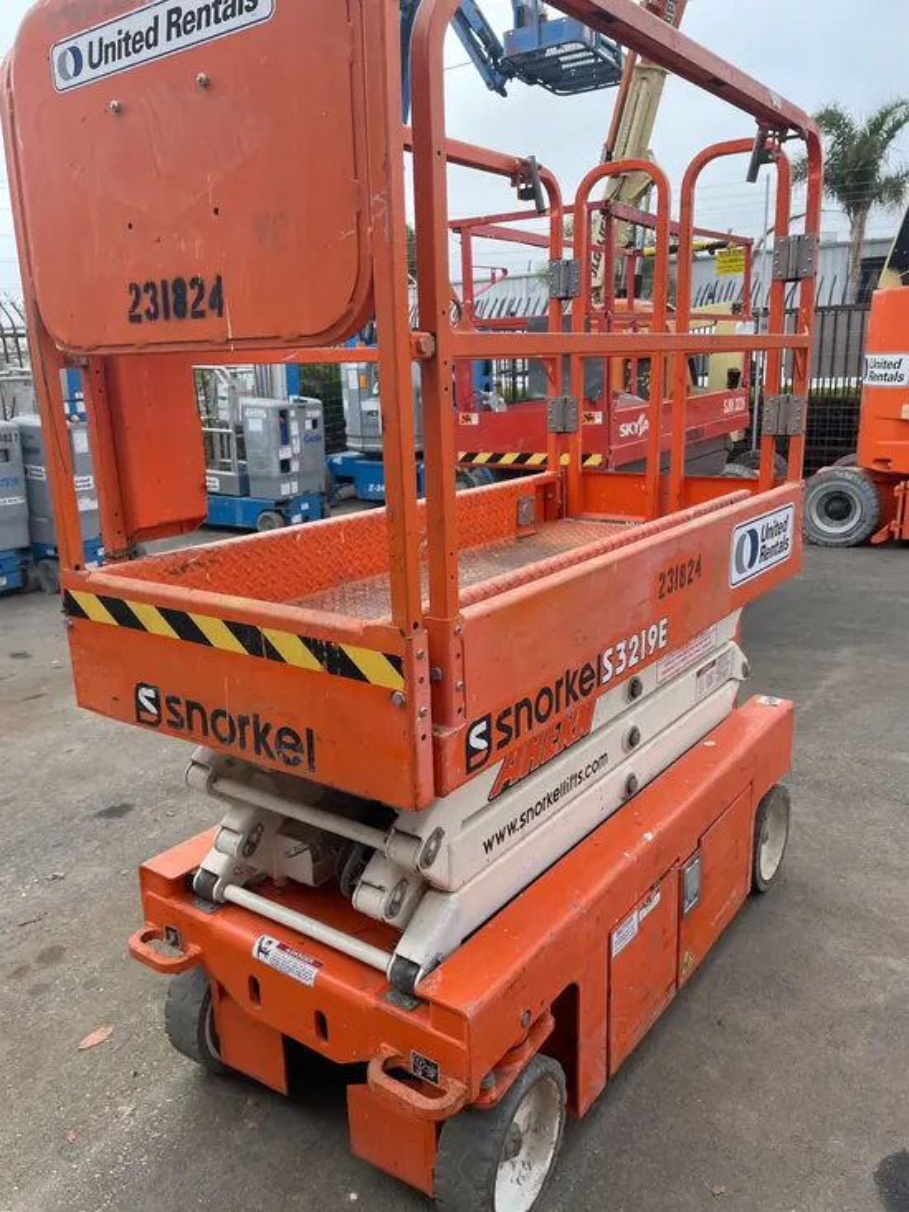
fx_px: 910
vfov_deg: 67.3
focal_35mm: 26
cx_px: 454
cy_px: 606
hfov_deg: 53.1
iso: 50
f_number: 1.6
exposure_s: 1/1855
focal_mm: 4.2
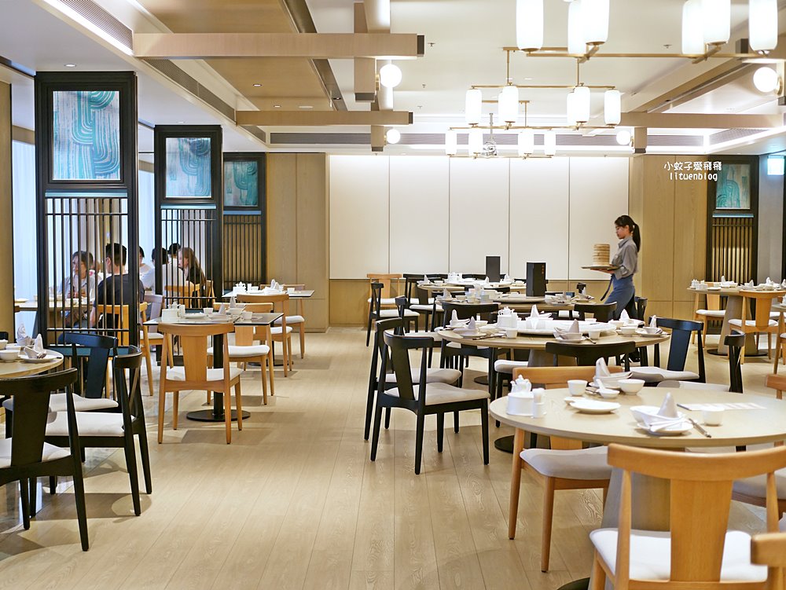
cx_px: 393
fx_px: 1136
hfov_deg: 38.2
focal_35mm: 50
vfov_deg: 29.1
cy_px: 295
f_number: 1.8
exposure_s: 1/60
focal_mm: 25
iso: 320
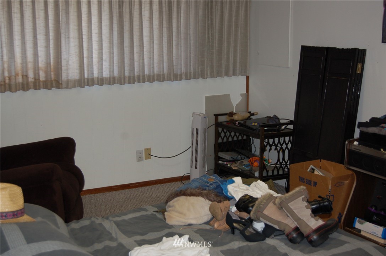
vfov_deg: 25.7
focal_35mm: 52
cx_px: 193
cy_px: 128
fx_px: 562
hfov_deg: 37.9
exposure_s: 1/60
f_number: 4.8
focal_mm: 35
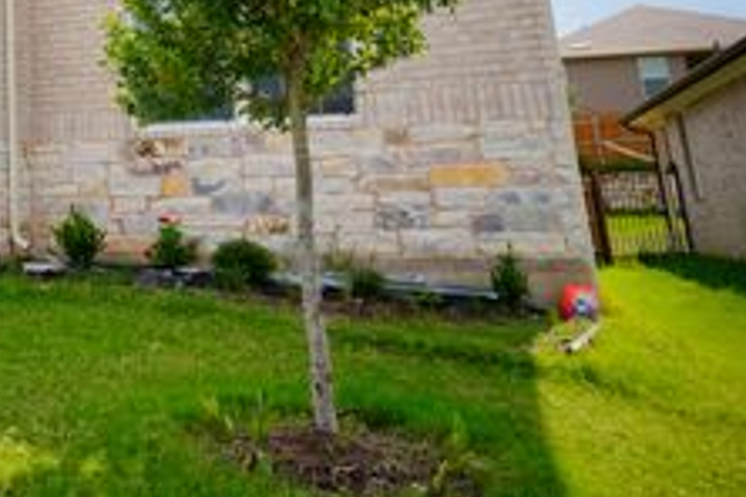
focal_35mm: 45
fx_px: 932
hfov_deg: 38.2
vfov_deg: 27.3
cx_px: -20
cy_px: -54
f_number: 2.8
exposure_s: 1/2000
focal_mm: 20
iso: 100
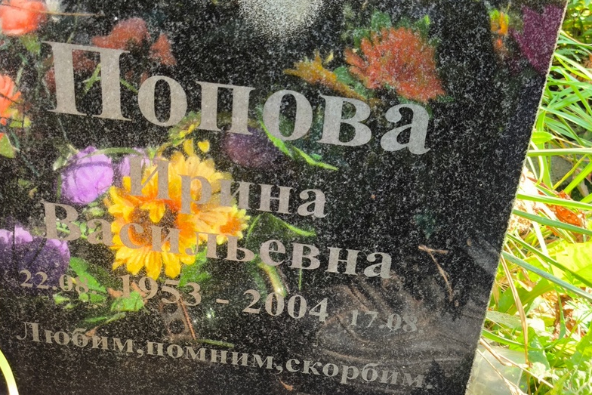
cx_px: 297
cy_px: 173
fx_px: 872
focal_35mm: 53
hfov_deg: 37.5
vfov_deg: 25.5
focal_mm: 4.71
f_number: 1.7
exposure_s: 1/120
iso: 64
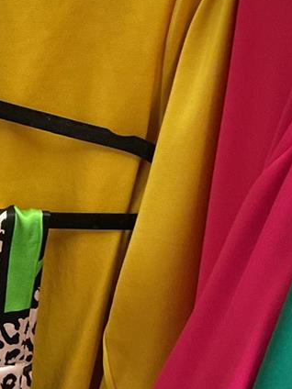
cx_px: -101
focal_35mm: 82
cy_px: 89
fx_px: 922
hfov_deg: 16.8
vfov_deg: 23.6
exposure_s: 1/60
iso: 160
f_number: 1.8
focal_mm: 3
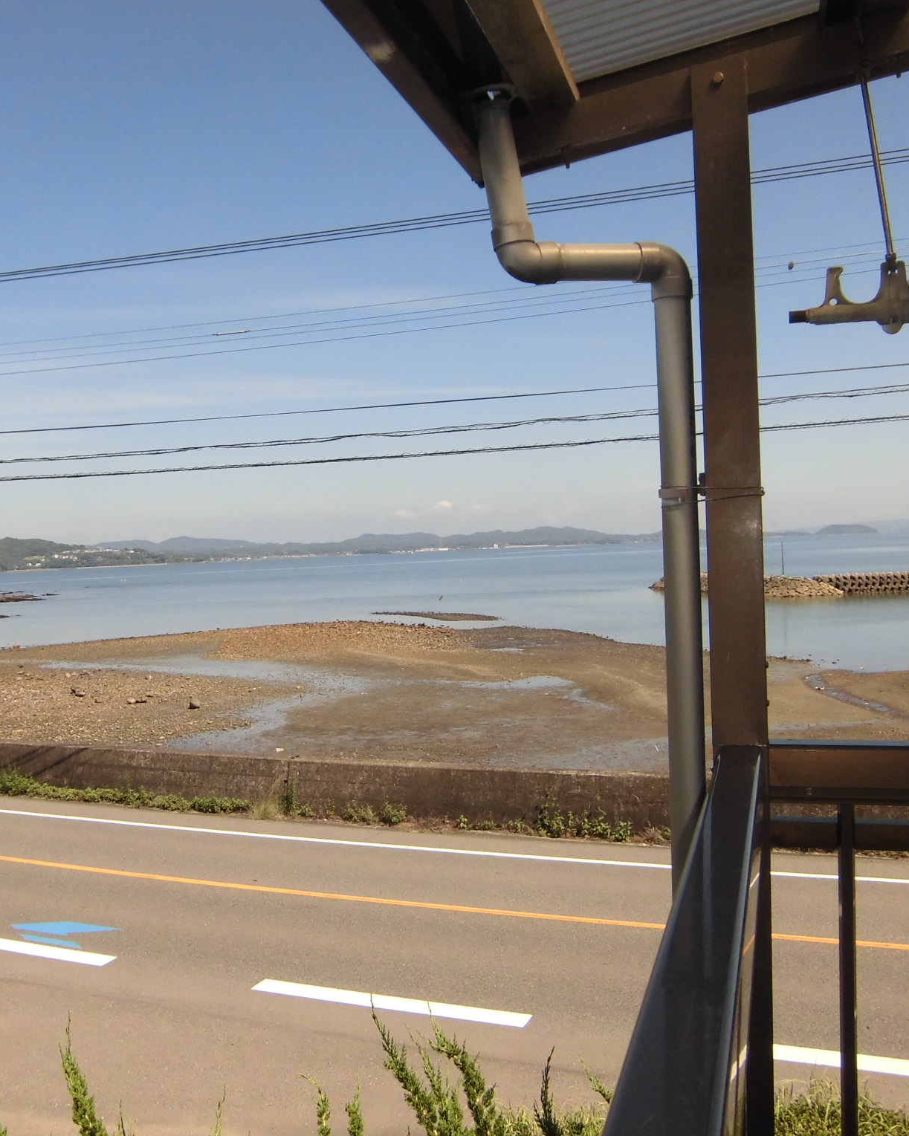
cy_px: 569
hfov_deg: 43.2
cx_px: 370
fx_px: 1143
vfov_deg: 52.8
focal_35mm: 34
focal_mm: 4.7
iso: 100
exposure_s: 1/250
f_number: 7.9
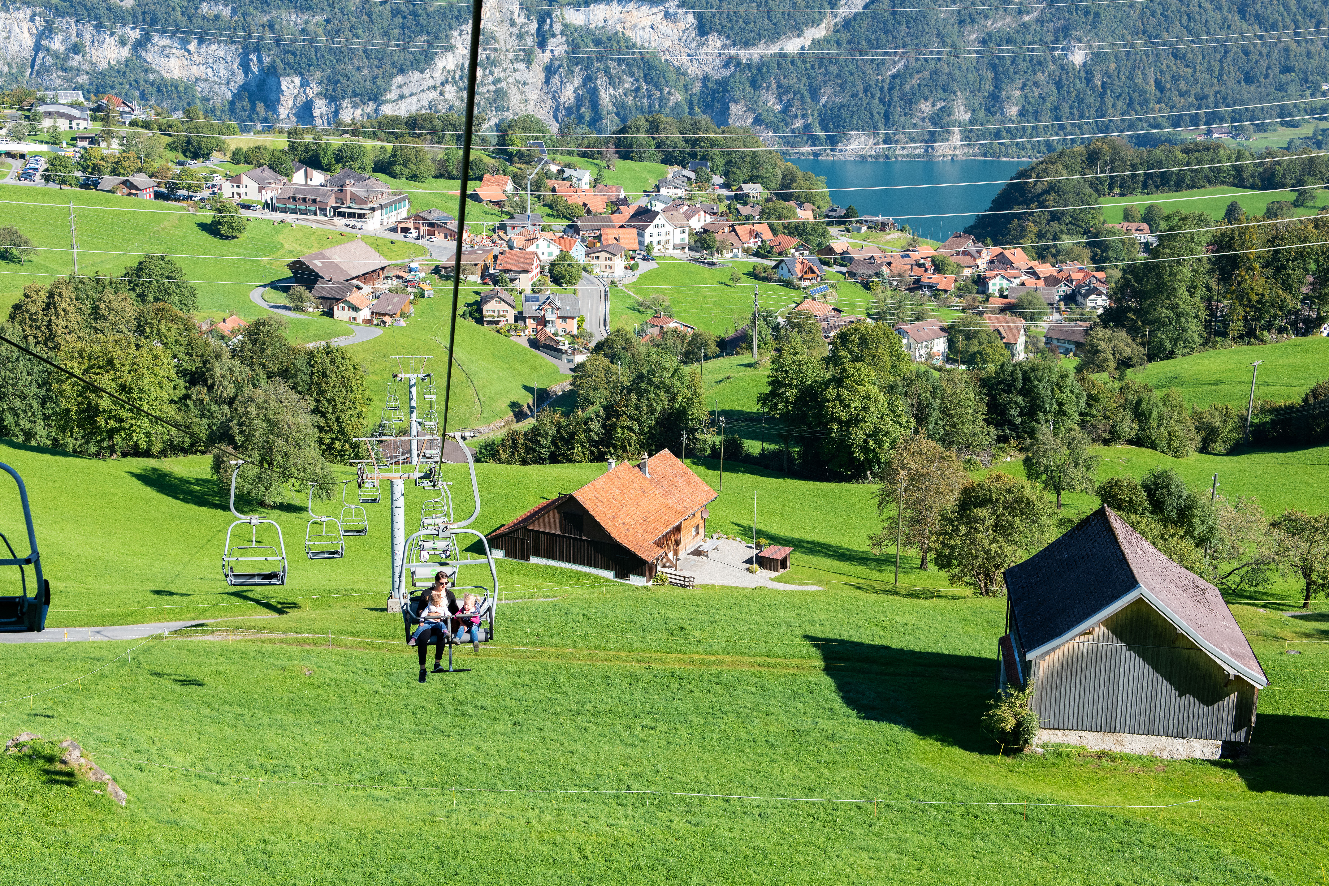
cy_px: 433
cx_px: 619
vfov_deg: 23.8
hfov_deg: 35.0
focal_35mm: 57
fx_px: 2104
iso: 640
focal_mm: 48
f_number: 5.6
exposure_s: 1/1250
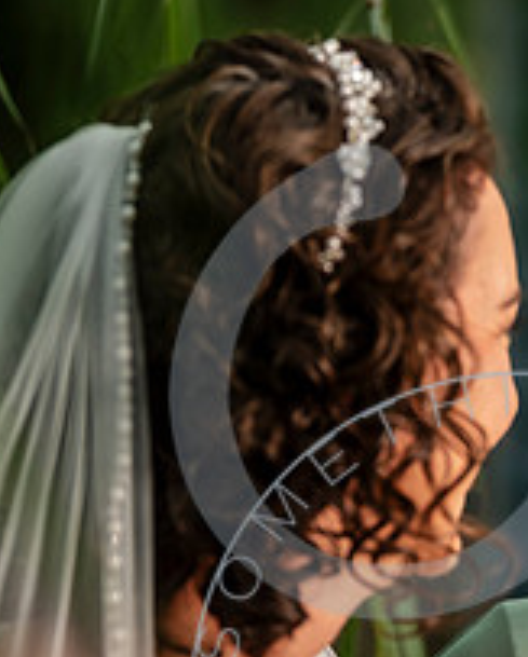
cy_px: 432
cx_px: 683
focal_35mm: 327
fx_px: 6373
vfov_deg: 5.9
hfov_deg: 4.7
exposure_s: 1/800
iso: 400
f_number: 2.8
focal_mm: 122
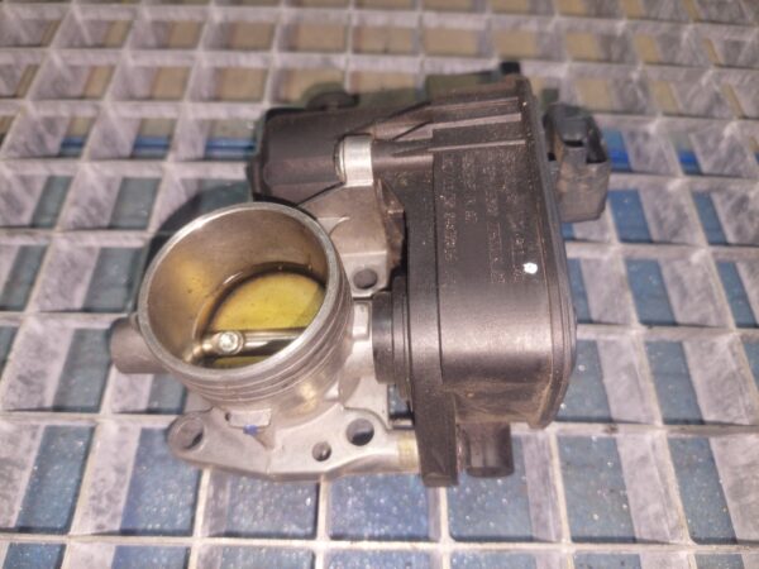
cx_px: 380
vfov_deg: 54.9
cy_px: 284
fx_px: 548
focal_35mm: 25
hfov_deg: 69.4
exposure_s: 1/100
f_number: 1.8
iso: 64
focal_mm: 5.23
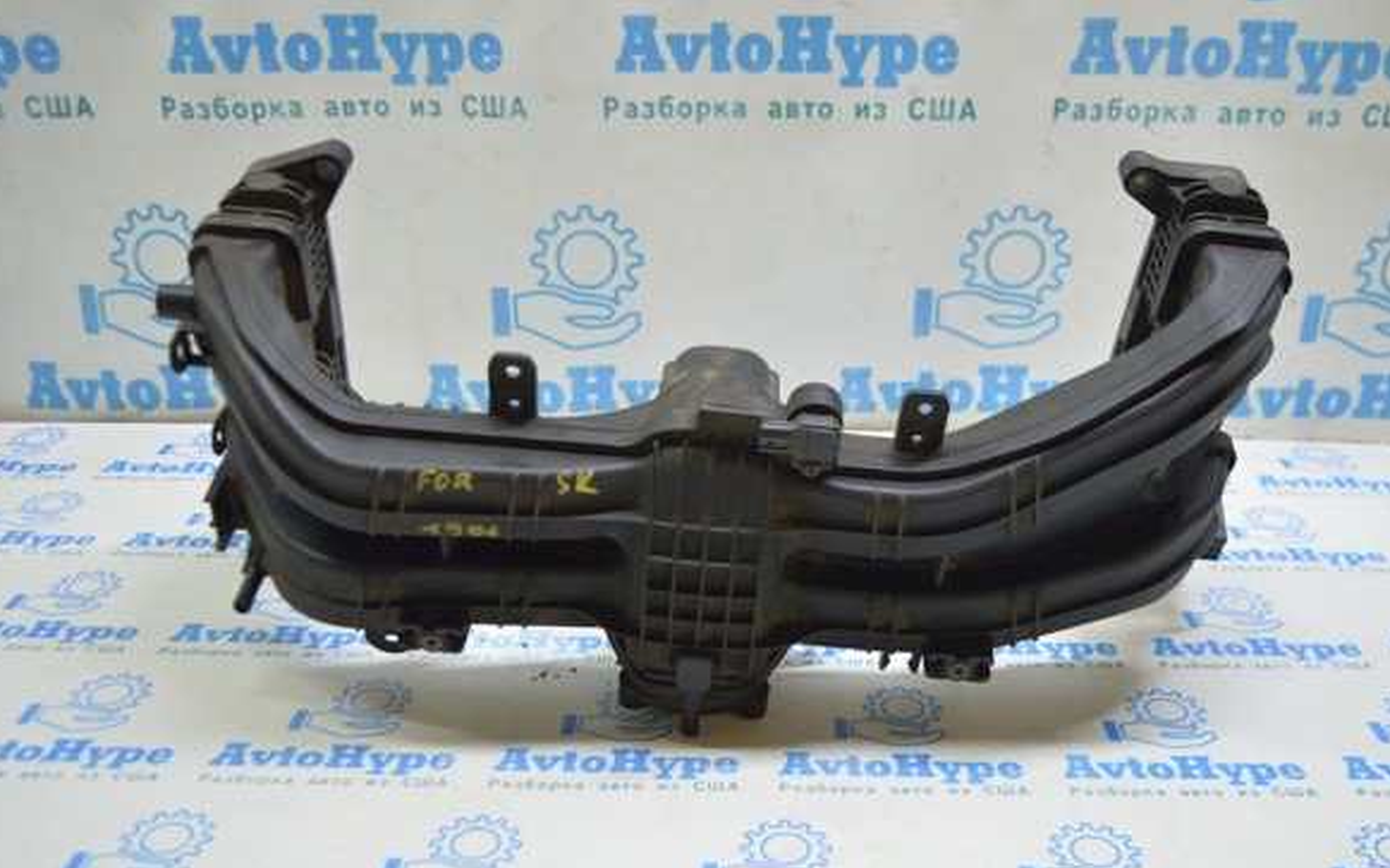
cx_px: 711
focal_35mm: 37
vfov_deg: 34.4
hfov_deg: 52.7
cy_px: 467
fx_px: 1401
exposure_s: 1/40
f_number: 3.8
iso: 400
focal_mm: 22
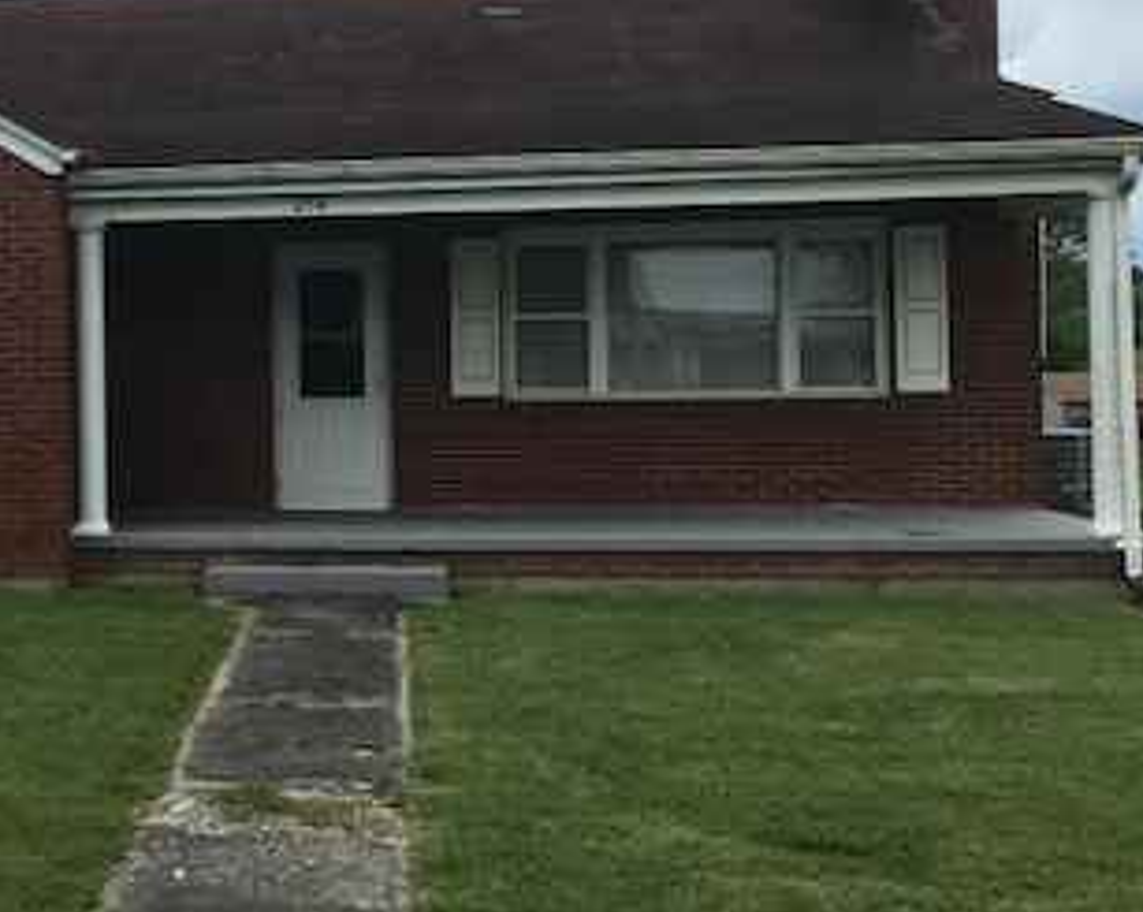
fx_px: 1926
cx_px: 45
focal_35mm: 57
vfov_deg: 26.6
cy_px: 380
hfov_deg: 31.0
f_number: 1.8
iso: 20
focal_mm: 3.99
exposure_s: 1/2740
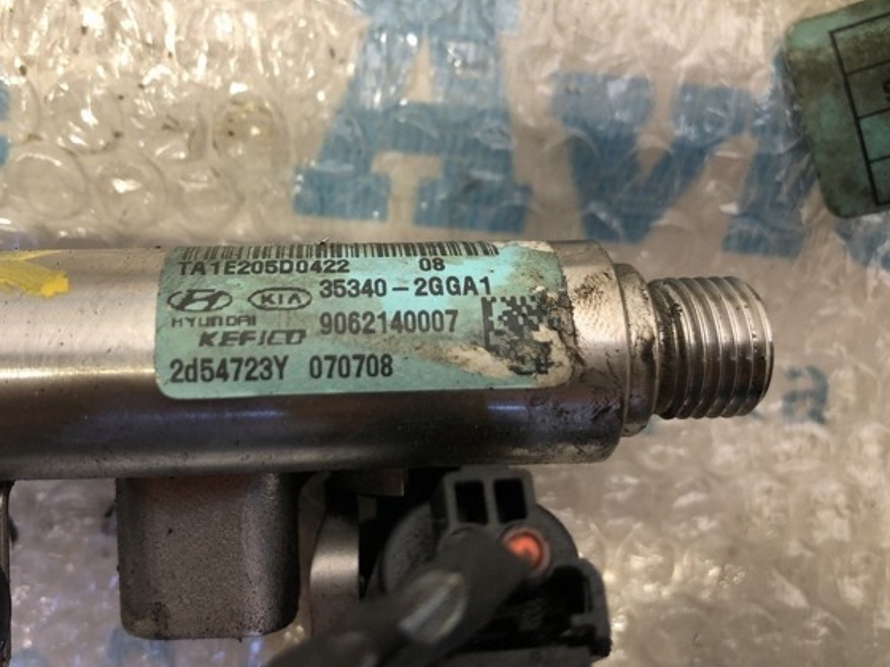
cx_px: 383
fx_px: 823
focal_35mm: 32
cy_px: 297
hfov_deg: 56.6
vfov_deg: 44.1
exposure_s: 1/20
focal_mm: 4
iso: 40
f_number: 1.8
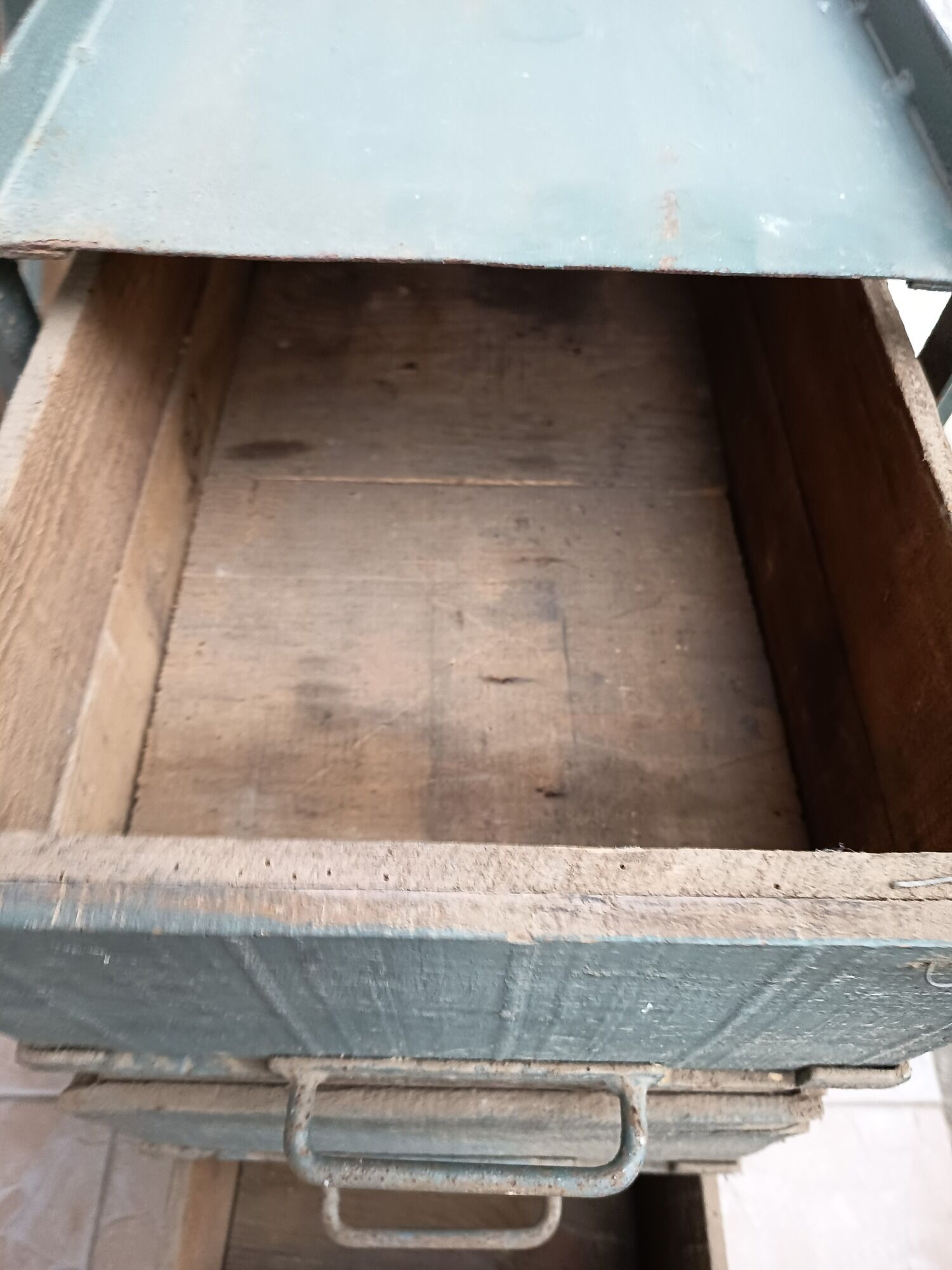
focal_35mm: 24
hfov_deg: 56.8
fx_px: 880
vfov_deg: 71.6
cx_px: 476
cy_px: 635
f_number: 1.7
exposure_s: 1/25
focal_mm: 5.24
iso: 986
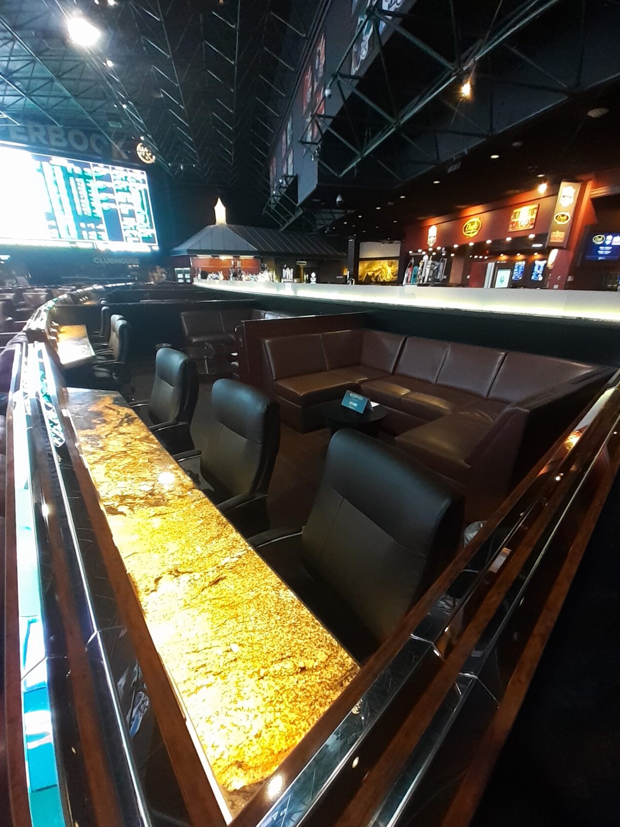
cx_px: 329
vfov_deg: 102.0
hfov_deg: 85.6
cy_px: 435
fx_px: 334
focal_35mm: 14
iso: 320
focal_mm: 1.13
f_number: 2.2
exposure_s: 1/20
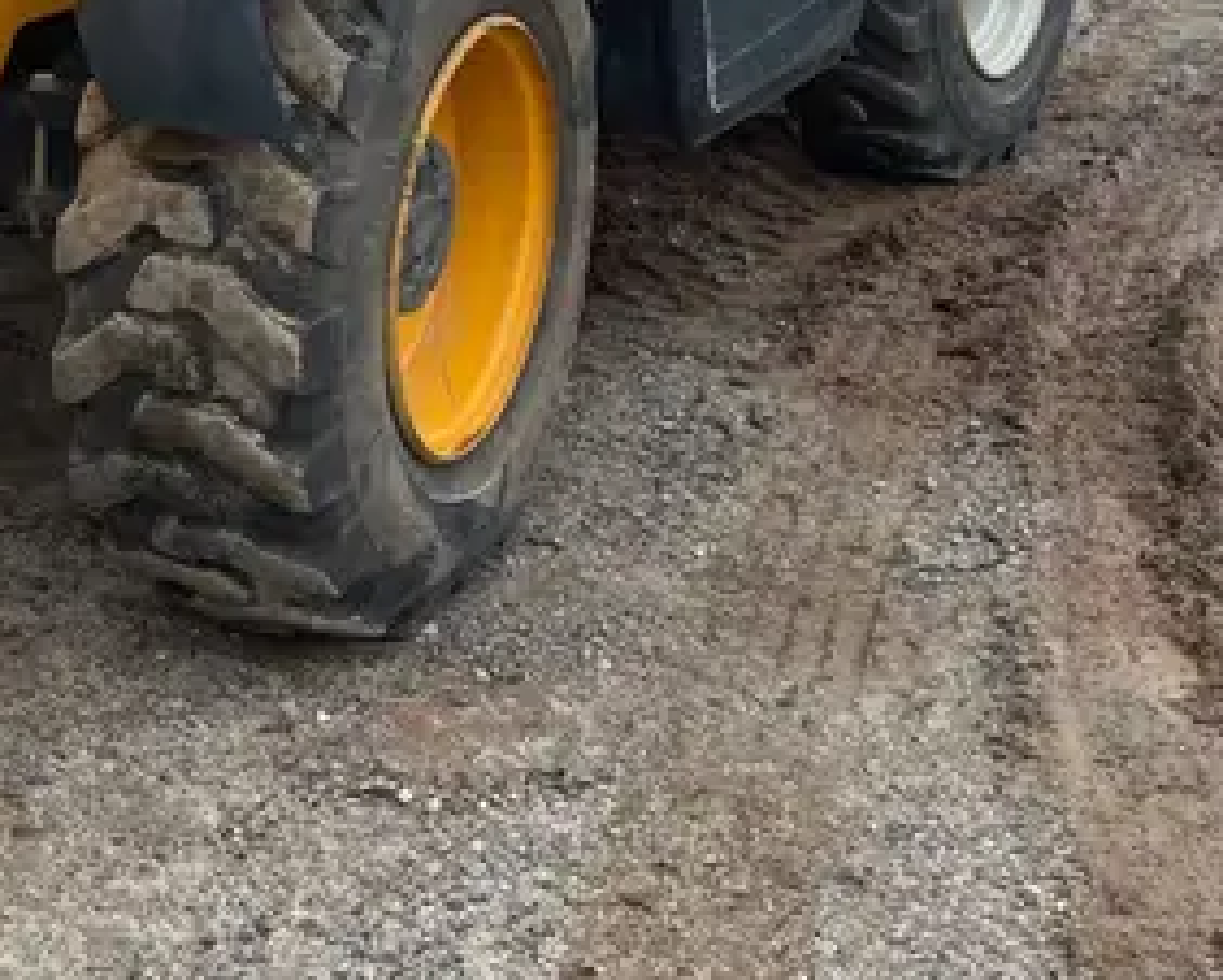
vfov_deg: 21.1
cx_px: 239
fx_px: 2391
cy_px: -288
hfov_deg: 28.1
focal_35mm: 66
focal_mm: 4.2
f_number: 1.6
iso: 32
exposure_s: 1/1949
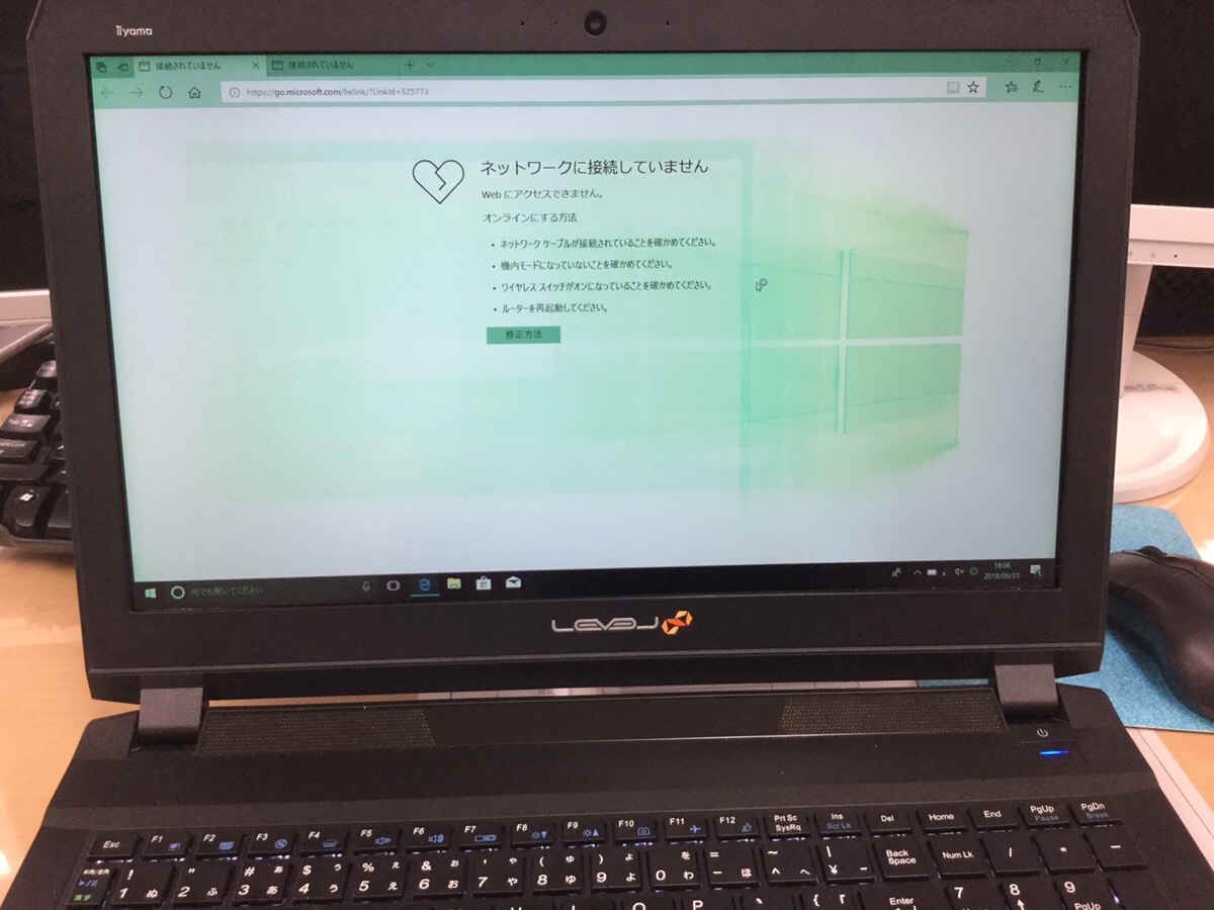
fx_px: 1087
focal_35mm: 31
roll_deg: -1.1
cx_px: 607
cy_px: 455
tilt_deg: -29.2
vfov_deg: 45.4
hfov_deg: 58.4
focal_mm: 3.3
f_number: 2.4
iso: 80
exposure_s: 1/30
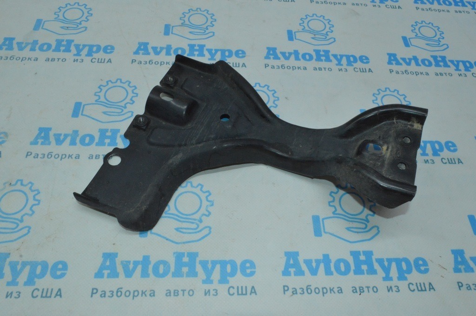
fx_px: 396
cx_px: 238
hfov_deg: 62.0
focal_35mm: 30
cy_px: 158
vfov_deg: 43.5
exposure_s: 1/50
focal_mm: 20
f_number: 22
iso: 3200
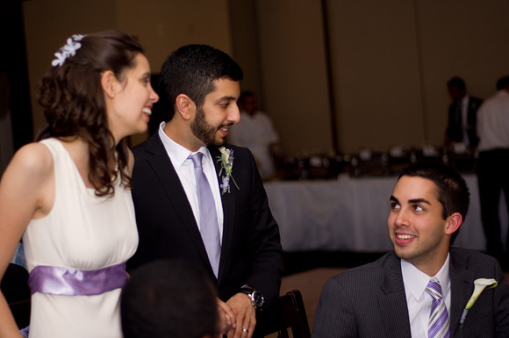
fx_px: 1059
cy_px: 169
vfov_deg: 18.1
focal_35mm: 75
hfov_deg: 27.0
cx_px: 254
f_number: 1.7
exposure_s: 1/160
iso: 100
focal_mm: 50
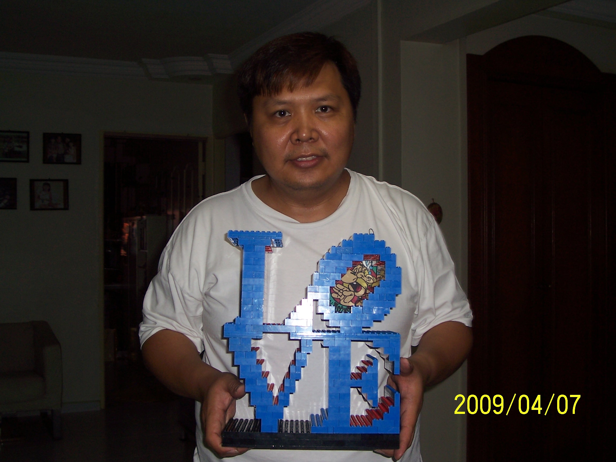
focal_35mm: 42
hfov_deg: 44.8
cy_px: 231
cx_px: 308
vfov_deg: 34.3
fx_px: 747
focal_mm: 7
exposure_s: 1/60
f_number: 3
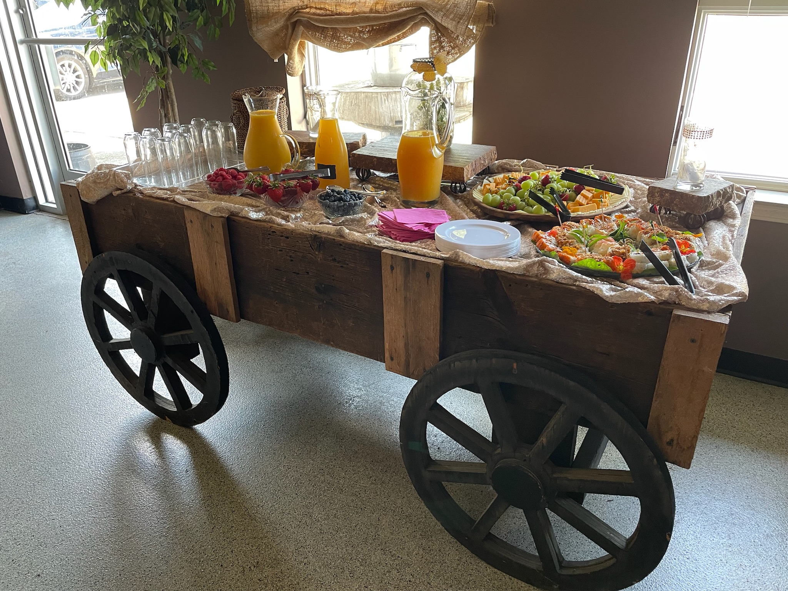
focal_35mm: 26
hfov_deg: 67.3
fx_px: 592
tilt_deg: -27.7
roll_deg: +1.4
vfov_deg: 53.1
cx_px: 394
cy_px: 296
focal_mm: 4.2
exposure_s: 1/60
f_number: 1.6
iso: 160
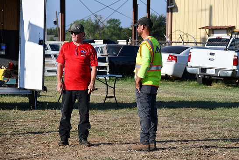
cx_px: 127
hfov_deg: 9.9
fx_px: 1381
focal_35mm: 208
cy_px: 82
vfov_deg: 6.6
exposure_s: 1/250
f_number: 8
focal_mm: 130
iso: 100
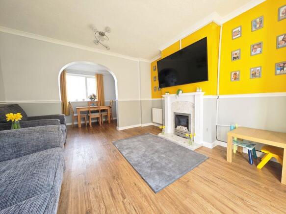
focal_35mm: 12
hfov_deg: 110.5
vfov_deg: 94.5
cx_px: 143
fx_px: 99
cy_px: 107
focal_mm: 2.03
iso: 50
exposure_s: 1/70.7
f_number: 1.8
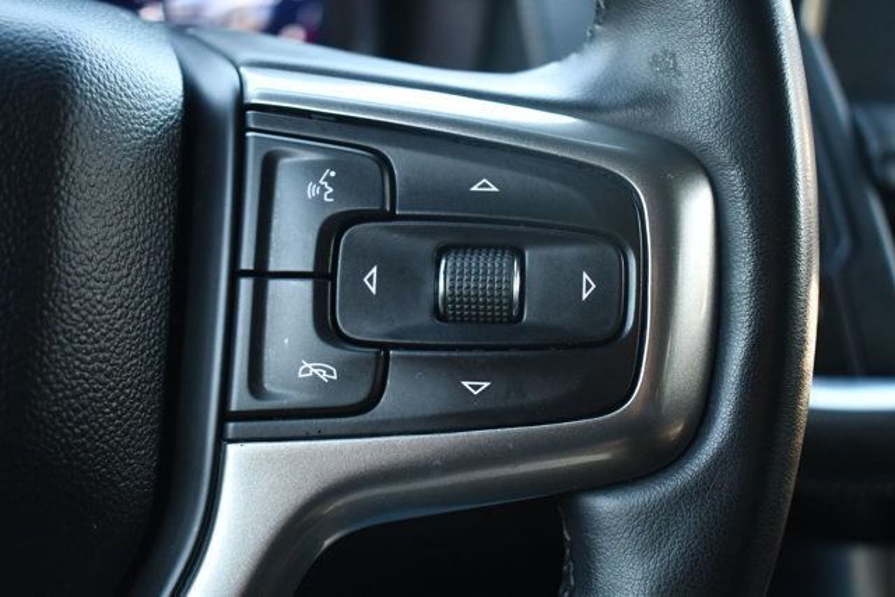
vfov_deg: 31.9
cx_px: 448
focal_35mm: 42
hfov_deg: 46.4
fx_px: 1044
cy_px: 298
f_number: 4.2
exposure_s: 1/125
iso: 1250
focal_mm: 28
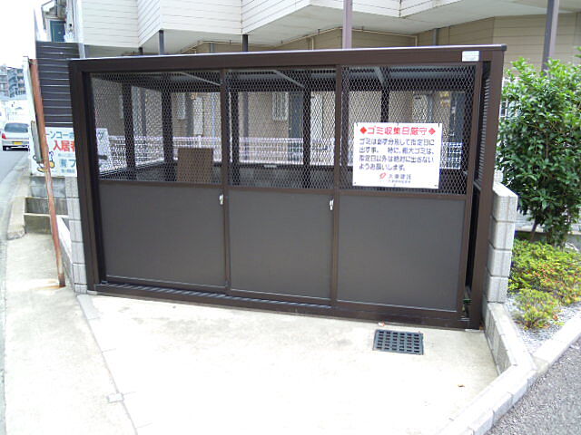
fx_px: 470
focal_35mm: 28
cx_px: 290
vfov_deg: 49.7
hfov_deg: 63.4
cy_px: 218
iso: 100
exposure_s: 1/250
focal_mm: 5
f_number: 2.7
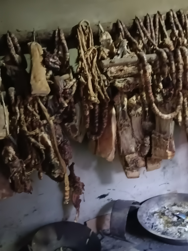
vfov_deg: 47.9
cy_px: 126
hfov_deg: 36.8
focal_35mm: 39
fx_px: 282
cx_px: 94
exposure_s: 1/14.3
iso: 7212
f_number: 1.8
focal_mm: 3.96
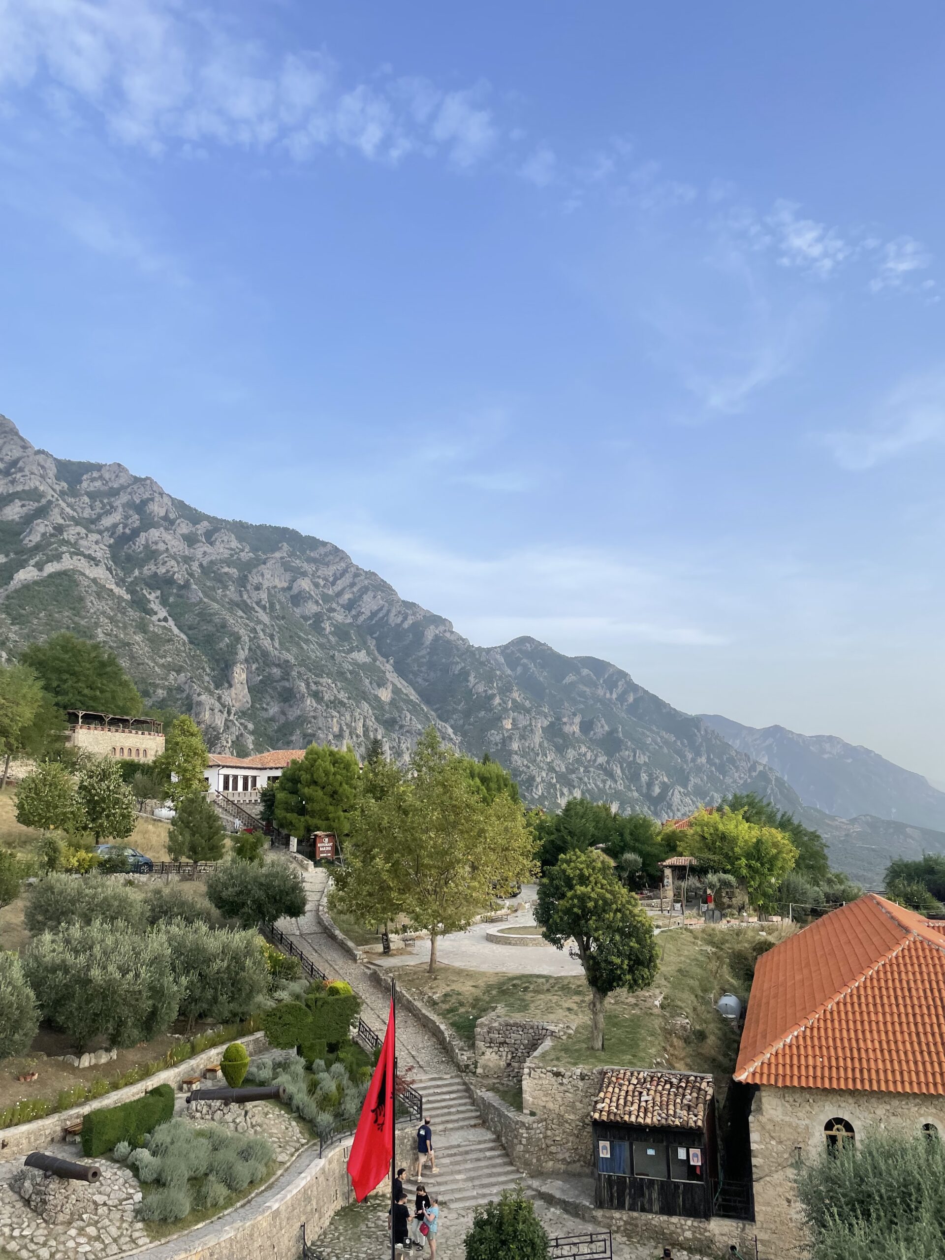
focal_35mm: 26
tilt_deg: +10.3
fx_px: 946
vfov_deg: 67.3
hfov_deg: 53.1
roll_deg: +1.3
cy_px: 630
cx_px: 472
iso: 32
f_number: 1.6
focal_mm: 4.2
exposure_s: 1/1795
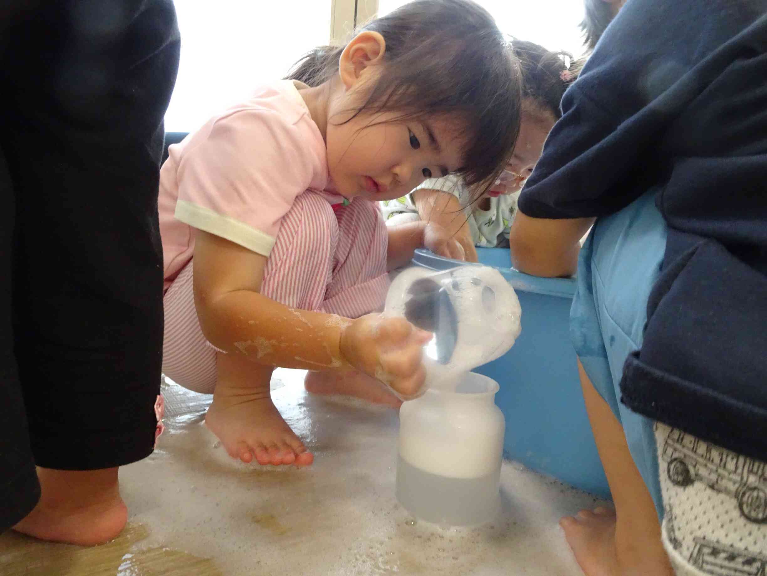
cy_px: 288
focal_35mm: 24
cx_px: 384
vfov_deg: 56.8
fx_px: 532
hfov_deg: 71.6
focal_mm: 4.1
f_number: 3.5
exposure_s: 1/80
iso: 800
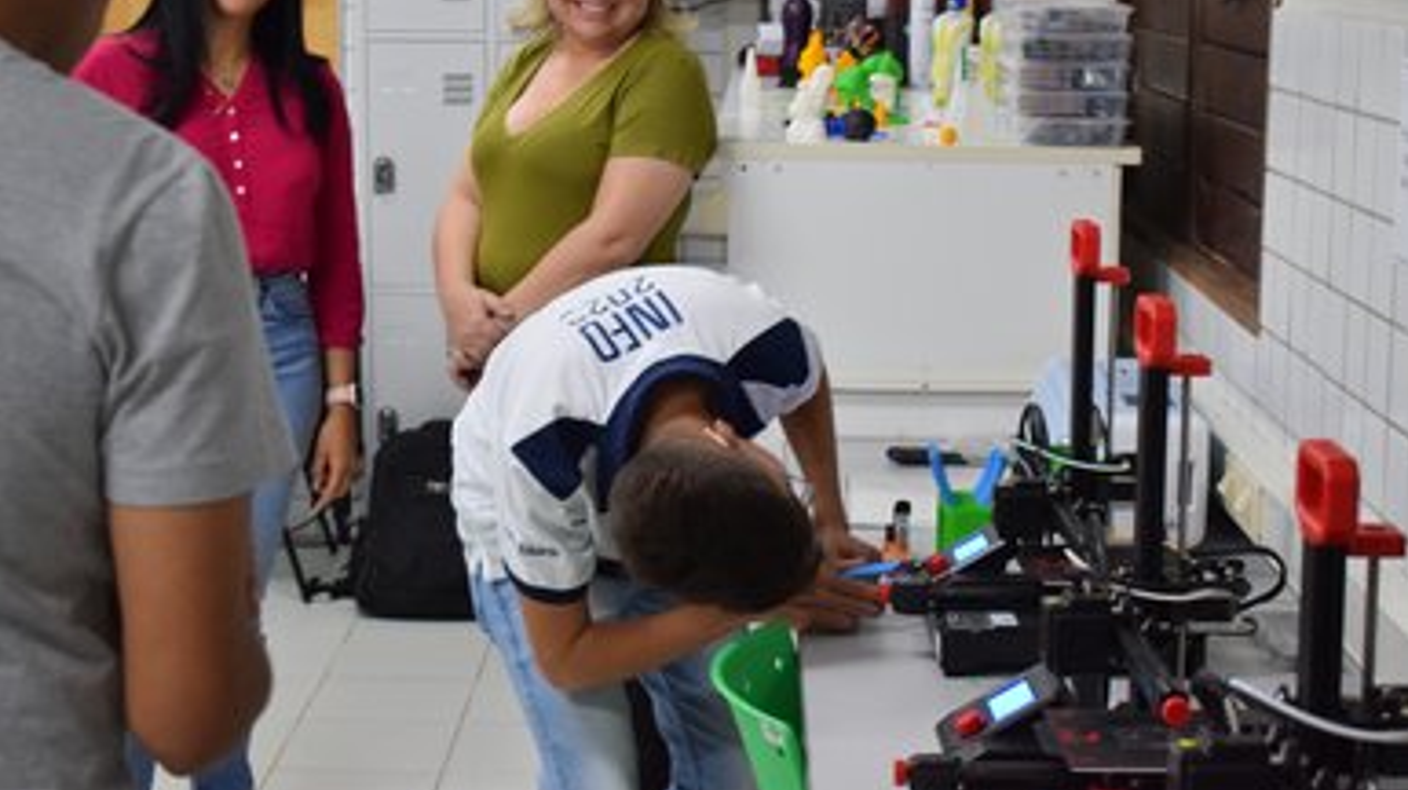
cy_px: 329
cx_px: 706
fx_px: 2724
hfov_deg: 29.0
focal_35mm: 73
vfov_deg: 16.5
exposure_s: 1/60
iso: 1100
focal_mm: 46
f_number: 5.3
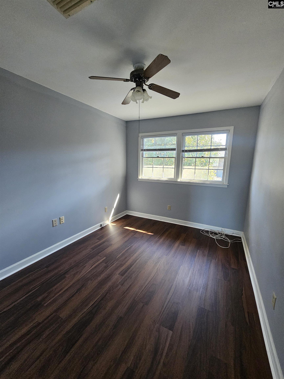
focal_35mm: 13
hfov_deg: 89.9
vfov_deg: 106.2
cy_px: 190
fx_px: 142
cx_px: 142
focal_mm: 2.2
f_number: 2.2
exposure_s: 1/60
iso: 400
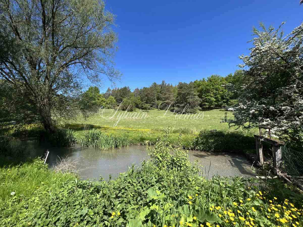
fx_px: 114
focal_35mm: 13
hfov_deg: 106.2
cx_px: 152
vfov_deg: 89.9
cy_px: 114
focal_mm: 1.57
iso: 32
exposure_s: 1/986
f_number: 1.8
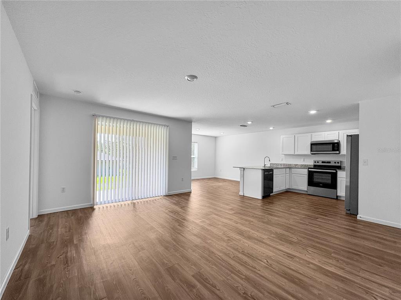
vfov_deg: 85.7
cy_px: 150
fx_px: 162
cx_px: 200
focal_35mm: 14
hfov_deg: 102.1
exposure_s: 1/125
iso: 40
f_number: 2.2
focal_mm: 2.22
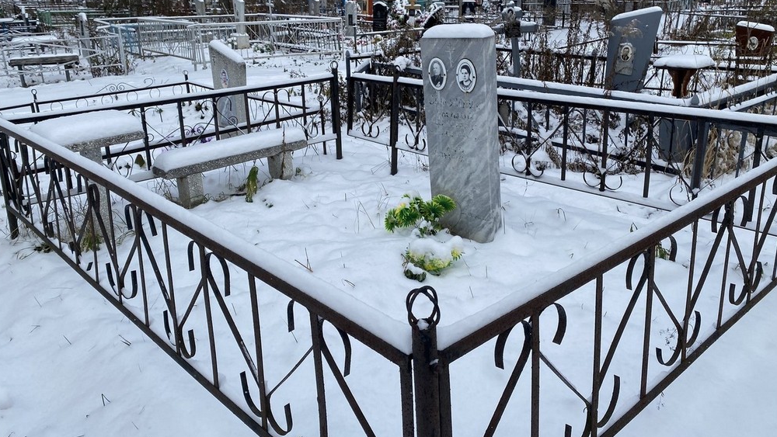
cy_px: 175
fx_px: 598
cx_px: 388
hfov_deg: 66.1
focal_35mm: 29
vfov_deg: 40.0
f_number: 1.8
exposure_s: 1/1412
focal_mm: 4.25
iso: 32
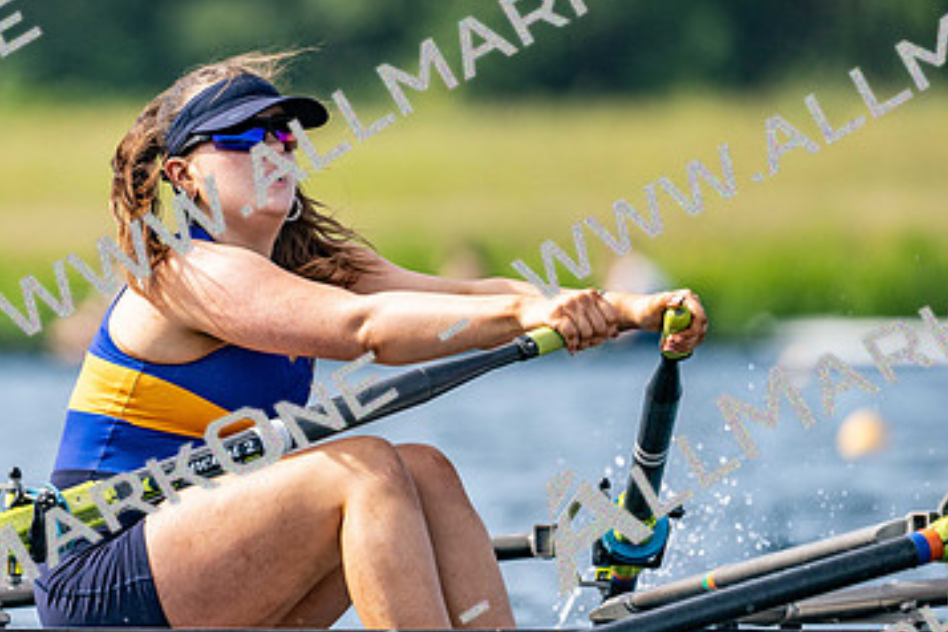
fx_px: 17115
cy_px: 344
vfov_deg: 2.1
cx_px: 319
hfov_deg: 3.2
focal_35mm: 650
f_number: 4.5
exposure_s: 1/2500
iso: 360
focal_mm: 400
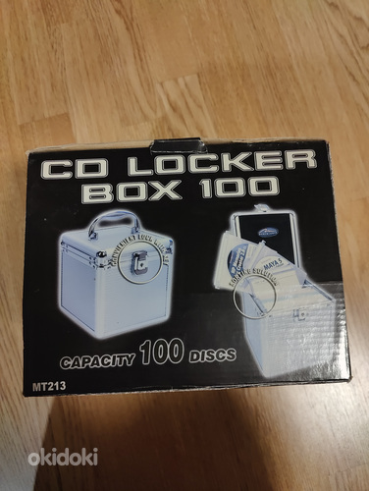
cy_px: 246
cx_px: 184
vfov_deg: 73.9
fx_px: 326
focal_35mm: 23
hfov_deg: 59.0
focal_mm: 6.06
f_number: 1.8
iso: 640
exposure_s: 1/56
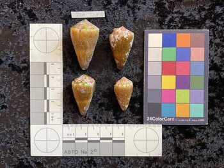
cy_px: 84
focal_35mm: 29
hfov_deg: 61.6
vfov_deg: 48.3
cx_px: 112
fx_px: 188
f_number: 1.8
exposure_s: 1/50
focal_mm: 3
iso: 50
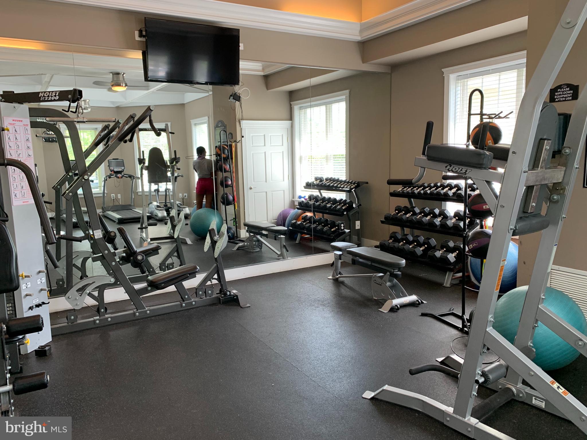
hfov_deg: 67.3
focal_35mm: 26
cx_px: 294
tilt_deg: -7.0
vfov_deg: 53.1
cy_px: 220
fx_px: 441
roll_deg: +0.5
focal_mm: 4.25
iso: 64
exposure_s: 1/60
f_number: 1.8
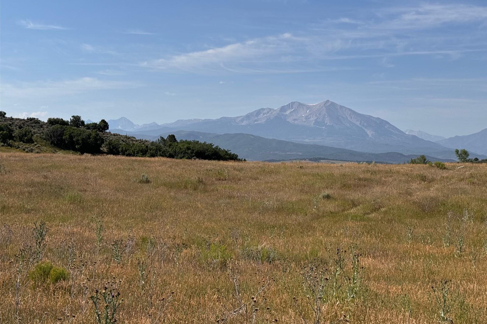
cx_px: 244
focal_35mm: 50
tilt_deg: -0.6
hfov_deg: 39.6
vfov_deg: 27.0
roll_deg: +1.0
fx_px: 676
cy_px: 153
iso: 64
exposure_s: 1/6410
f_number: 1.78
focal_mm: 6.76
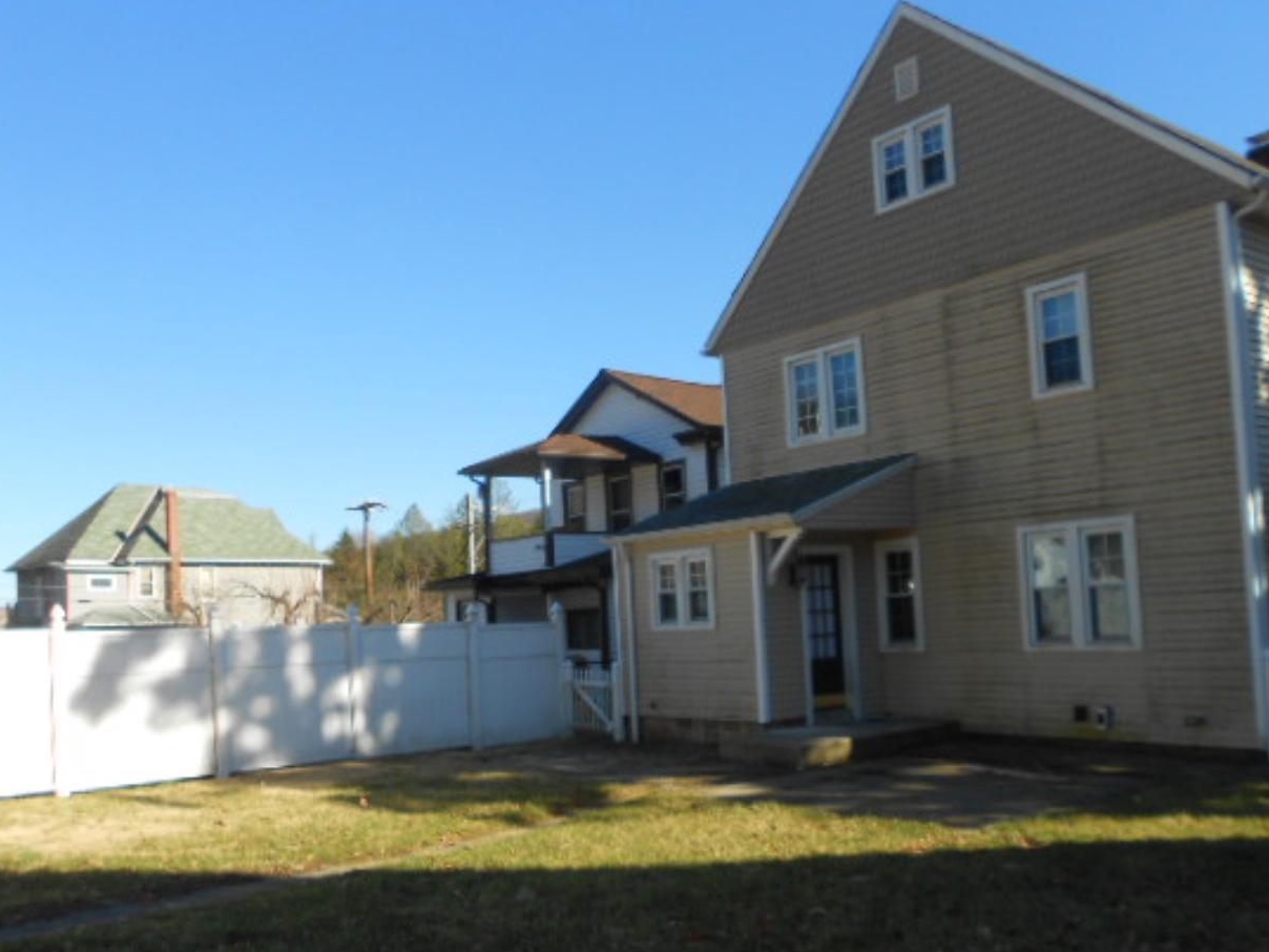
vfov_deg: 45.3
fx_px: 1136
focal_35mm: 31
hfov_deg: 58.3
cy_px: 543
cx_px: 616
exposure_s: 1/640
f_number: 3.2
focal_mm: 4.6
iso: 80
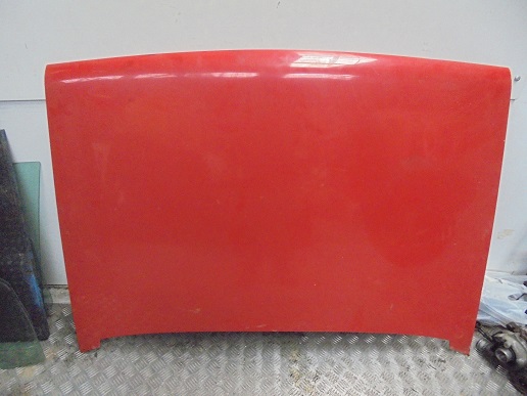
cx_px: 264
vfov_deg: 53.1
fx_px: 396
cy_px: 198
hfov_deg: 67.3
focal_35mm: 26
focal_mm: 4.6
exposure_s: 1/10
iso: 800
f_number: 3.5
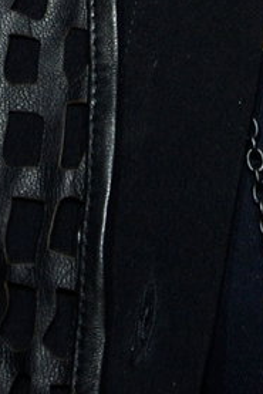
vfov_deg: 4.0
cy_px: -645
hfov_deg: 2.7
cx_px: 294
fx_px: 5549
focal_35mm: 507
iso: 640
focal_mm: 78
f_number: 4
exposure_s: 1/200
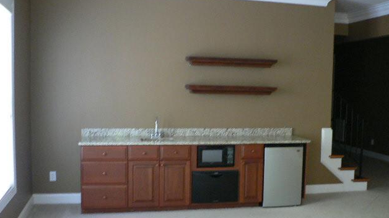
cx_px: 195
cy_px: 122
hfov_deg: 50.5
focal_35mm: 40
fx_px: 413
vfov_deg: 29.7
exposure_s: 1/4
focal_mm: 6
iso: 200
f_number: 2.8
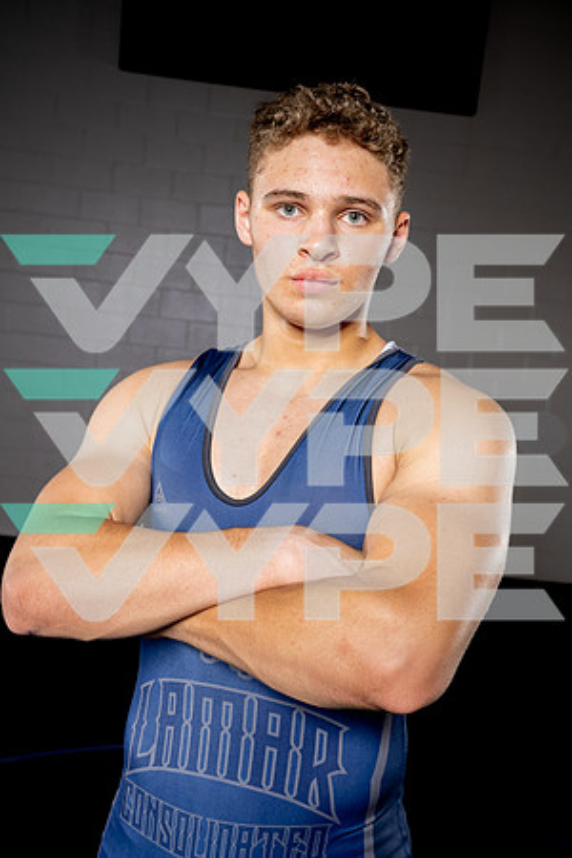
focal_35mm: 39
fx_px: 929
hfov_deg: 34.2
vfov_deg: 49.6
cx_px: 286
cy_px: 429
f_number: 6.3
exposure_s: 1/250
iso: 320
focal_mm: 39
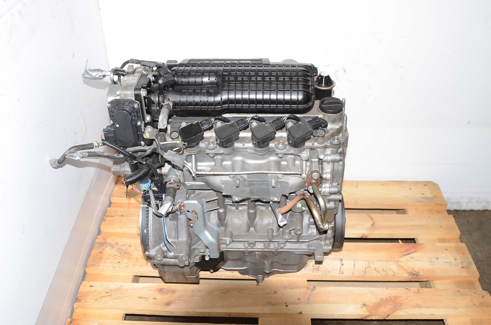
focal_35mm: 36
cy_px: 162
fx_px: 490
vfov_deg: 36.7
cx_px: 246
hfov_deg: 53.2
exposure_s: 1/125
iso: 100
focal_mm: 24
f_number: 4.5
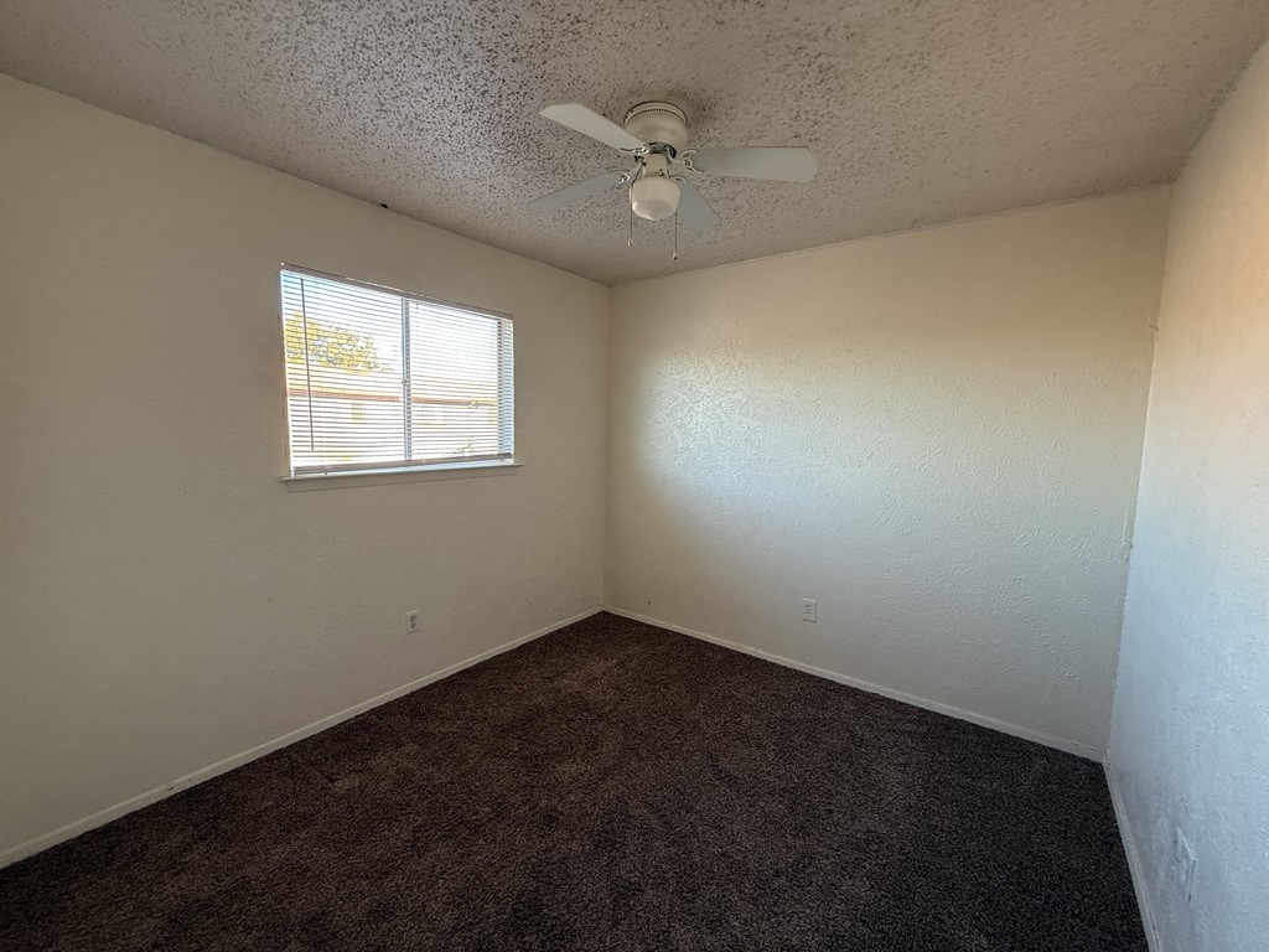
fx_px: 513
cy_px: 476
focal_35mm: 14
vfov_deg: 85.7
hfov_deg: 102.1
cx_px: 634
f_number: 2.2
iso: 125
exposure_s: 1/99
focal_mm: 2.22
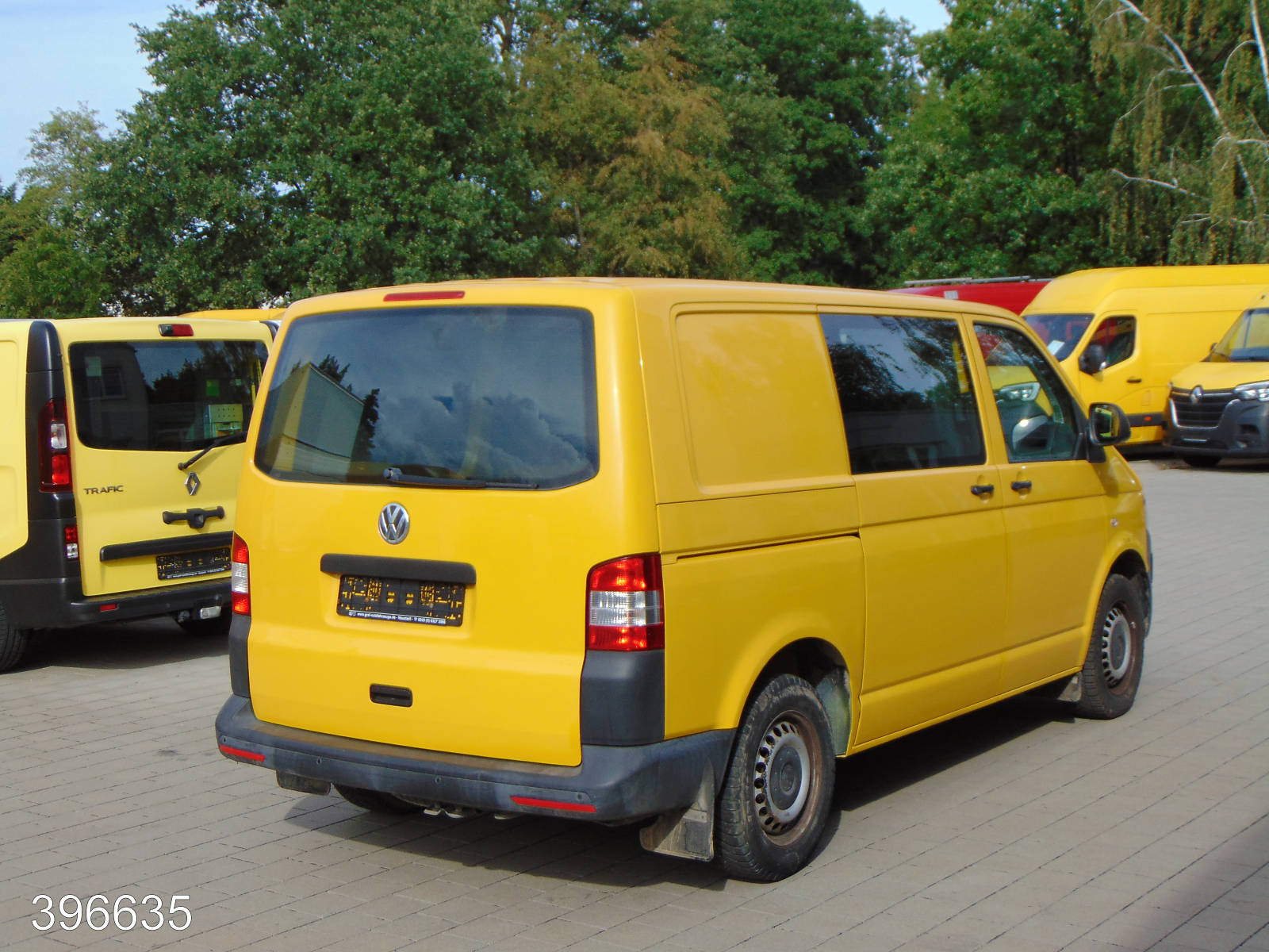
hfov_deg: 38.2
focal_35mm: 50
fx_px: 1833
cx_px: 634
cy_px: 476
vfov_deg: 29.1
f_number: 3.5
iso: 80
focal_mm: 9
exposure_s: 1/500
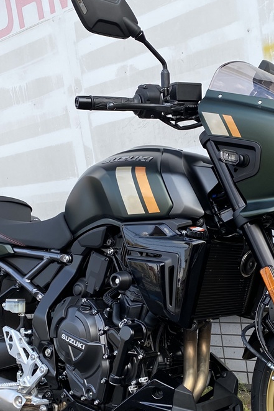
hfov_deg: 27.3
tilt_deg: -7.6
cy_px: 276
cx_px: 190
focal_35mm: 49
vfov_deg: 39.8
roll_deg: +8.2
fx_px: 560
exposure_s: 1/332
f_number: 1.8
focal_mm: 4.25
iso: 32
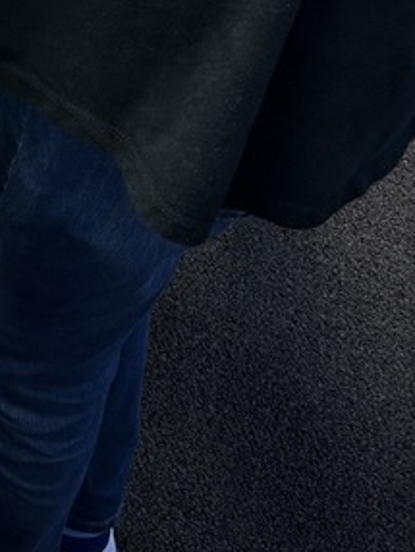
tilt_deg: -36.4
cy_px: -307
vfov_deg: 18.4
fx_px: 1484
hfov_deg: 14.6
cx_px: -237
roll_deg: -10.4
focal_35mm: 93
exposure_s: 1/60
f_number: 1.5
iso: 80
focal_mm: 5.7
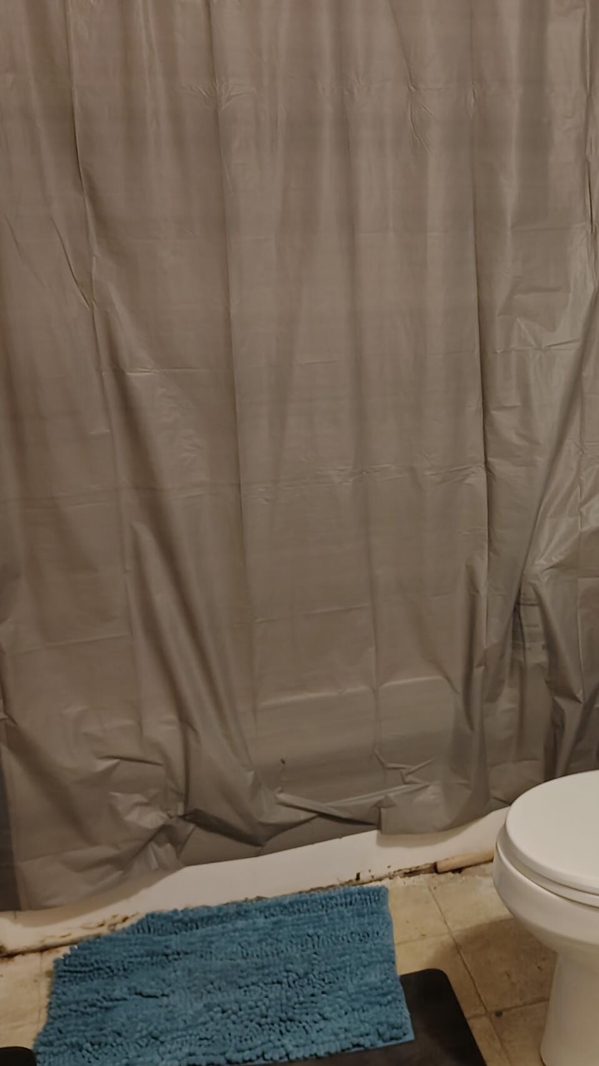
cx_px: 587
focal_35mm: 46
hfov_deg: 24.8
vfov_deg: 44.4
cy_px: 431
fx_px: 1299
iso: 561
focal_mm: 5.56
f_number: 1.8
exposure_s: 1/12.5
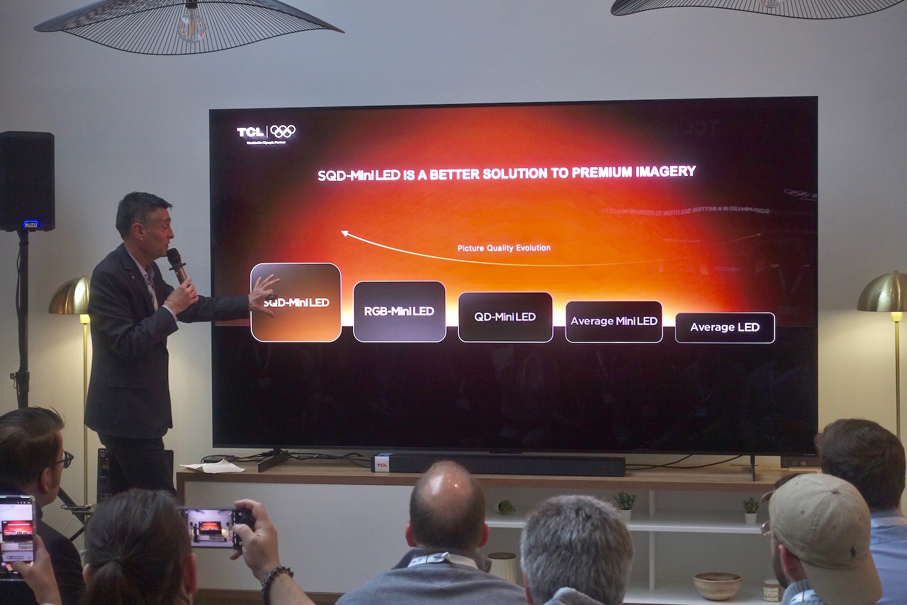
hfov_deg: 28.8
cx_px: 454
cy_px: 302
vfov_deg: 19.5
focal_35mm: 70
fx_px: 1763
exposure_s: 1/100
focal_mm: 25.7
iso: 400
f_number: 4
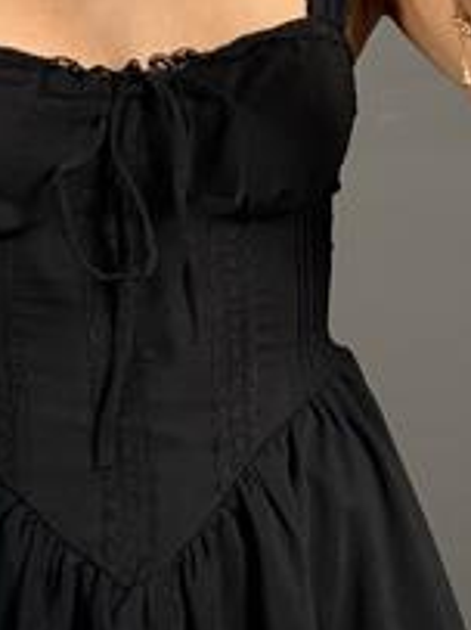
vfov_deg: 17.4
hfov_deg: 13.3
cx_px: 237
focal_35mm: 111
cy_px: 9
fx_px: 2016
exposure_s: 1/121
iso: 80
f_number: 1.78
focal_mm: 6.86
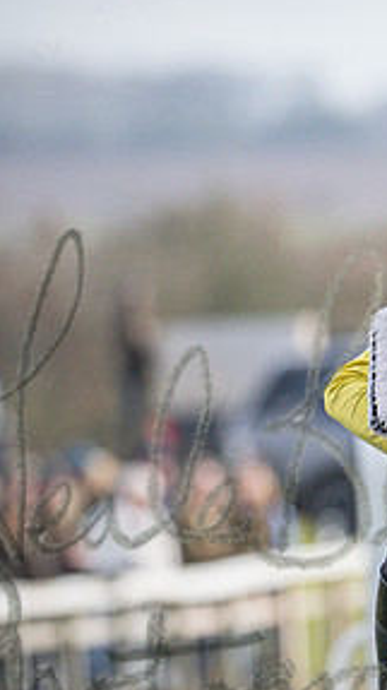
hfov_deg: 0.8
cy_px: 411
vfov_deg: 1.5
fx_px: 27092
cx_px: 384
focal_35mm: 1482
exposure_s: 1/2000
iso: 800
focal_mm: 400
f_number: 5
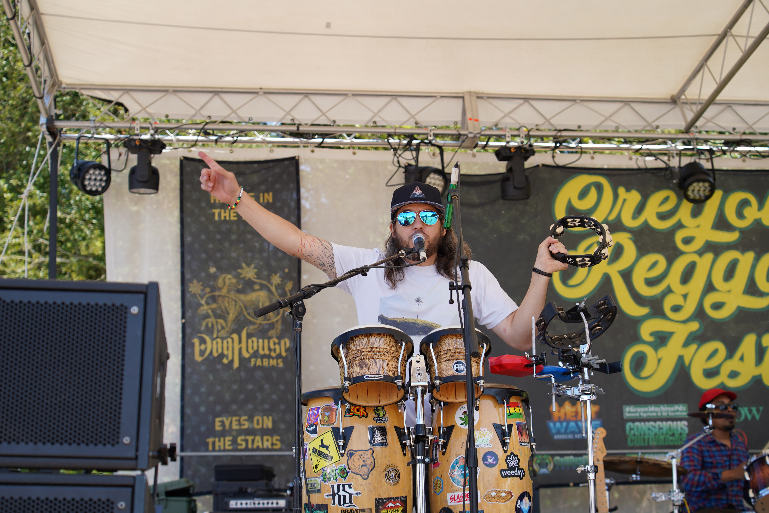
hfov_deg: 32.4
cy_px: 256
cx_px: 384
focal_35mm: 62
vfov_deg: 21.9
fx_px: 1324
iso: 100
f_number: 4.5
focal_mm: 62
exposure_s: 1/200
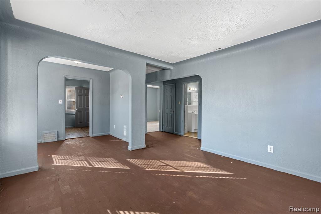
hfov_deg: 96.8
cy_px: 107
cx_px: 160
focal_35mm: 16
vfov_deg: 73.7
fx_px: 143
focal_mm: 16
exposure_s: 1/2.5
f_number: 8
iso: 400
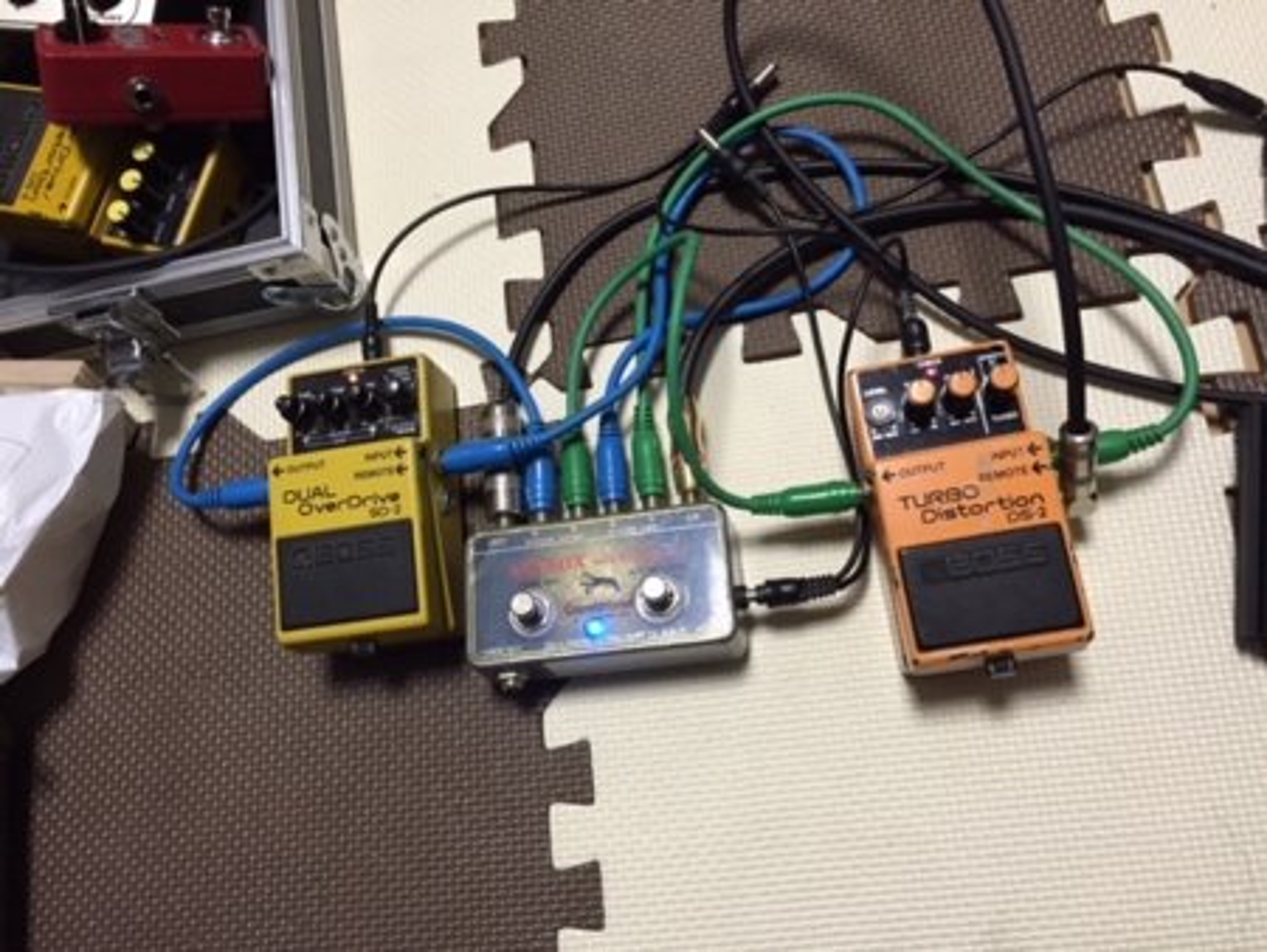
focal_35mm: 29
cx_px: 634
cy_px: 476
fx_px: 1062
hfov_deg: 61.6
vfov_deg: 48.3
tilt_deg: -72.4
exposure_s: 1/30
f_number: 2.2
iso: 160
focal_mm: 4.15
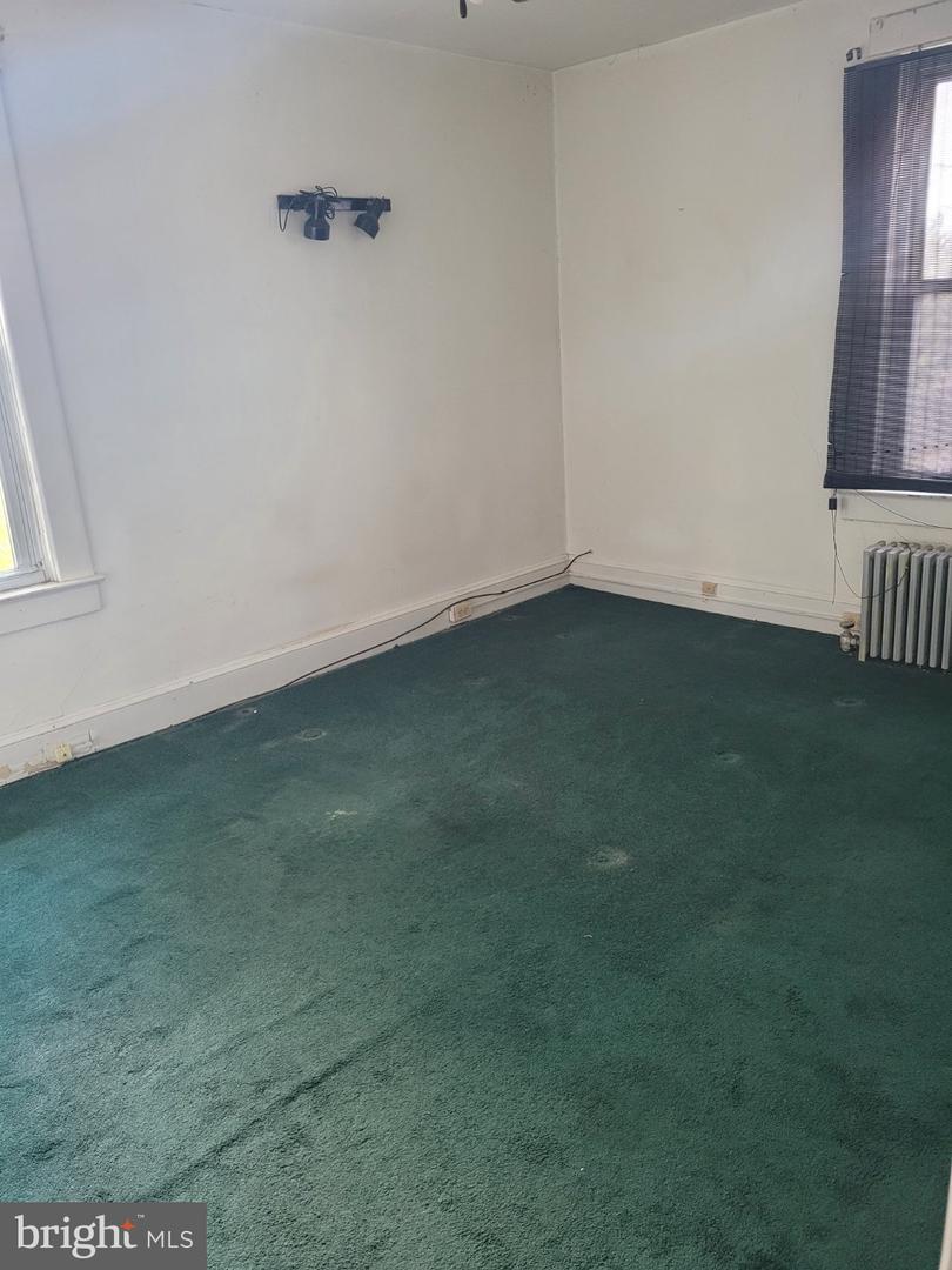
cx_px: 476
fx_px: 953
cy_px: 635
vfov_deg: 67.3
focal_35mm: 26
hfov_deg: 53.1
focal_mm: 5.4
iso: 500
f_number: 1.8
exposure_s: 1/40
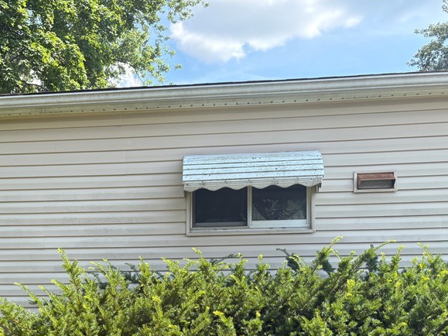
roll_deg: +1.2
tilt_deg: -0.7
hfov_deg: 40.2
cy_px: 290
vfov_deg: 30.4
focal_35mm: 46
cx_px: 118
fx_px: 595
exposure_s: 1/1064
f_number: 1.6
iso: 64
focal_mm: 5.96
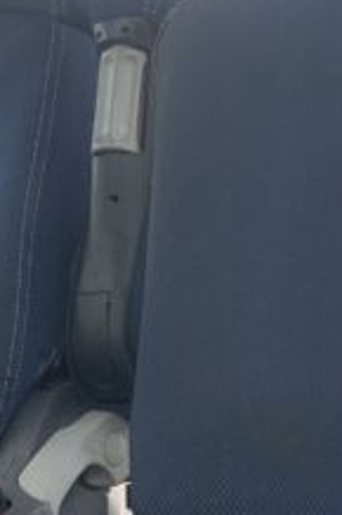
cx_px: 80
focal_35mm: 142
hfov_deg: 9.6
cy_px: 402
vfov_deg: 14.4
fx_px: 2027
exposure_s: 1/232
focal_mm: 3
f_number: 1.8
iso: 16
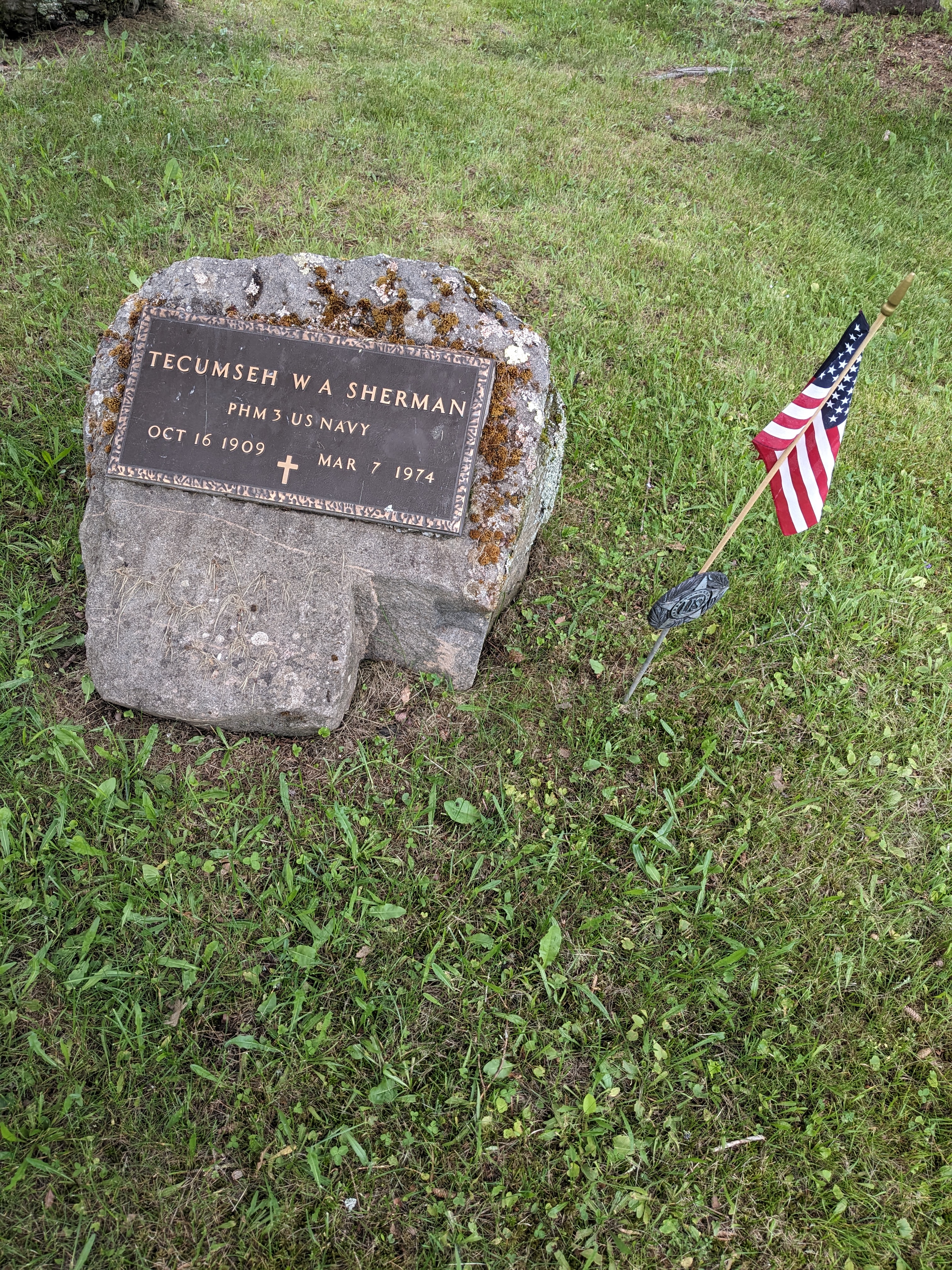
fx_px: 990
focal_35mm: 27
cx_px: 476
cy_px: 635
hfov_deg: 51.4
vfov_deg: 65.3
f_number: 1.73
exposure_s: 1/143
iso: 49
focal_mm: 4.38
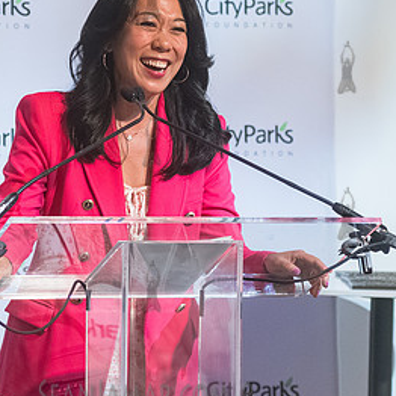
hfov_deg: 9.2
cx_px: 137
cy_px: 128
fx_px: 2446
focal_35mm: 189
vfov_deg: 9.2
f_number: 3.5
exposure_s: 1/250
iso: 6400
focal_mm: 80
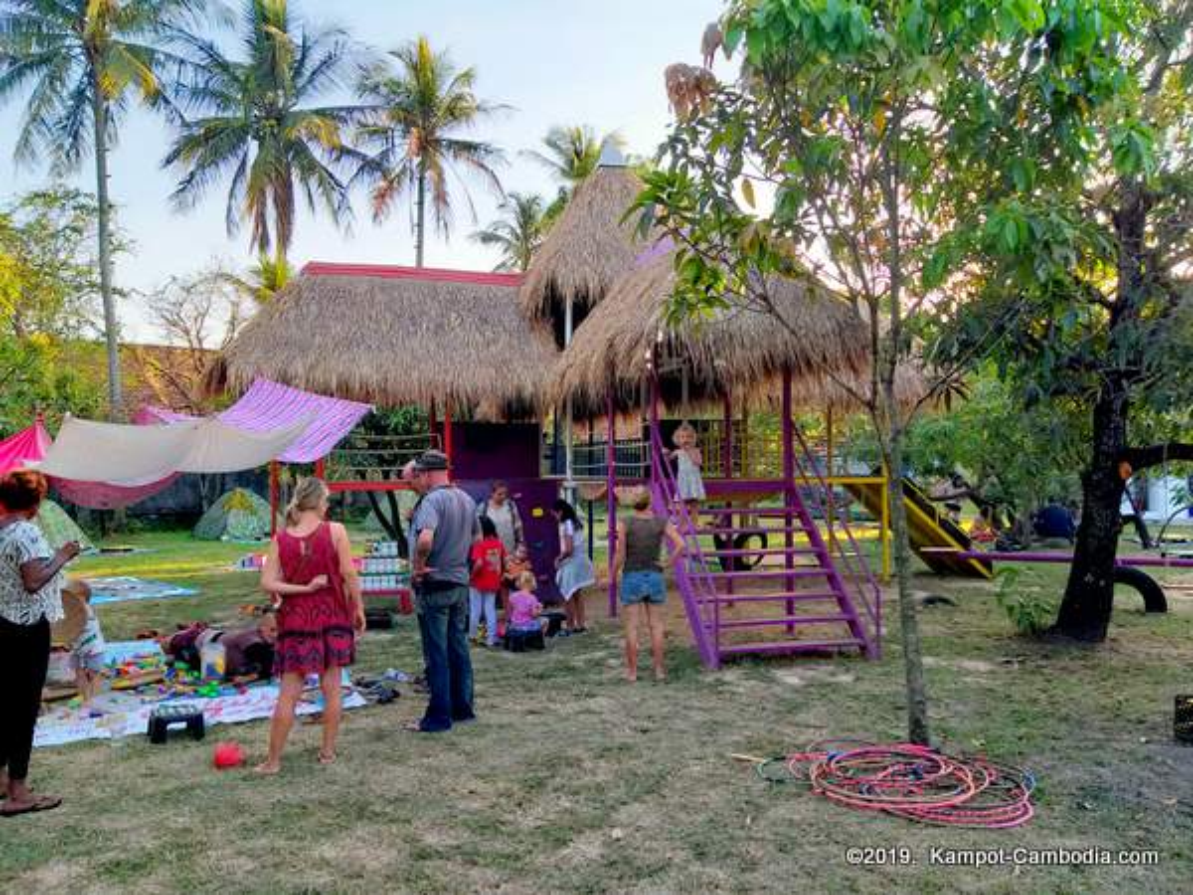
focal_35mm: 26
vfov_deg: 53.1
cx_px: 596
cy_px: 448
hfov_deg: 67.3
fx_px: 896
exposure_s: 1/136
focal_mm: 3.93
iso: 40
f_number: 1.7
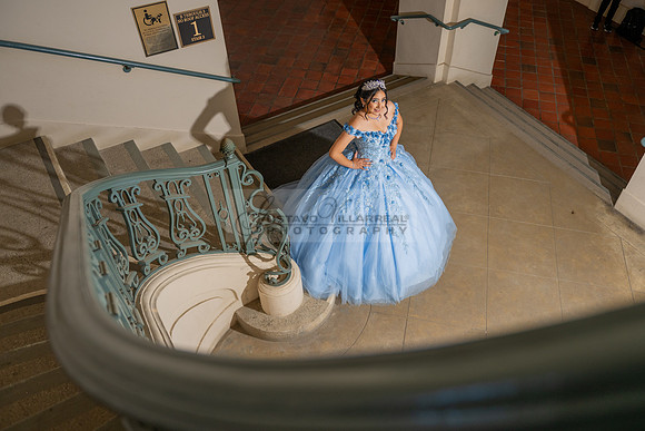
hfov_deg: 63.9
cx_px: 383
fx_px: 512
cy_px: 203
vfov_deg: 45.6
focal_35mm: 29
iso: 200
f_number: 2.8
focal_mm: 24
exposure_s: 1/200
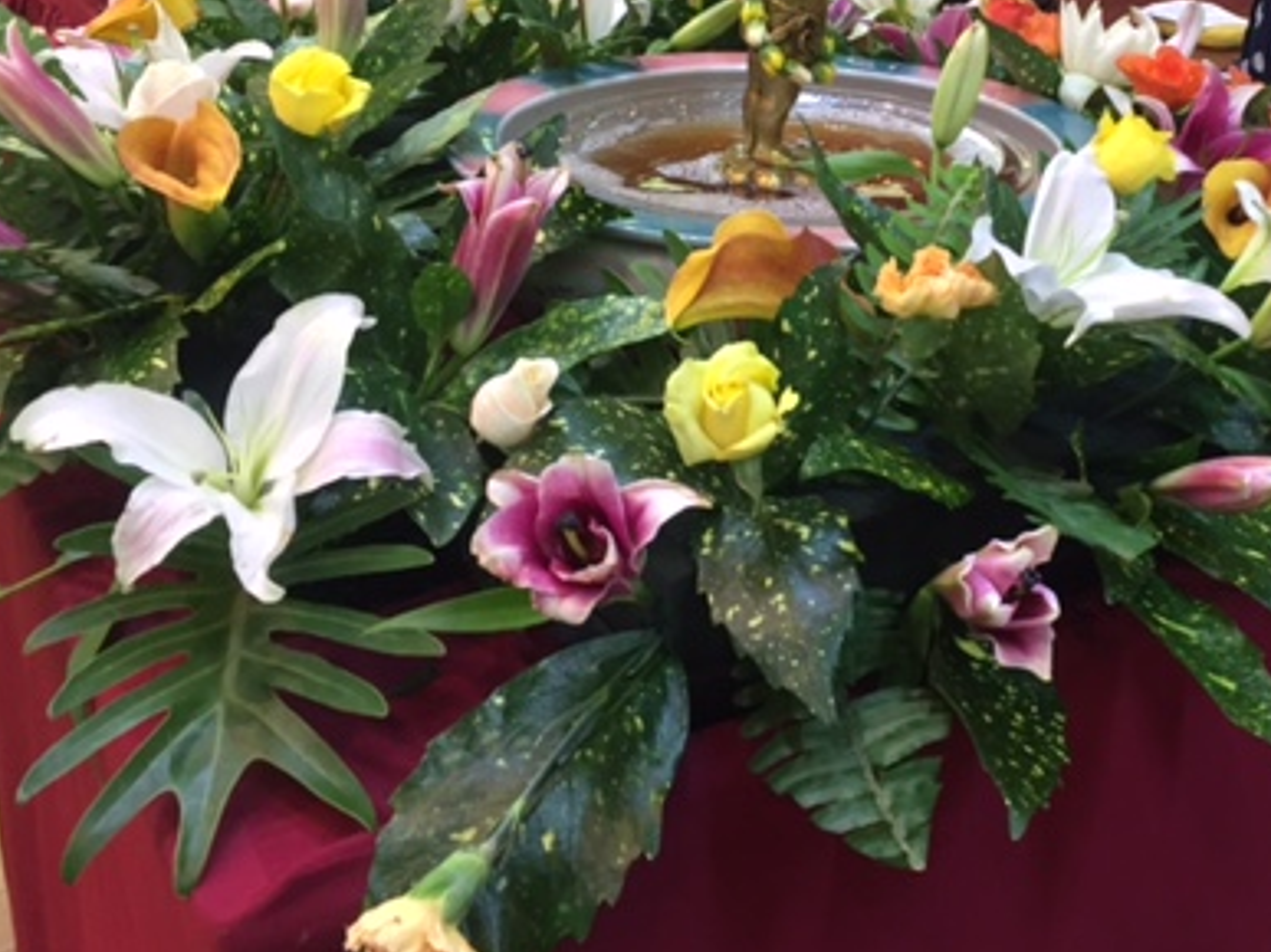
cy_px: 204
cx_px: 1005
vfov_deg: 29.6
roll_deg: -4.6
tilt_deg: -19.9
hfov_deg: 38.3
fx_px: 1762
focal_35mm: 48
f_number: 2.2
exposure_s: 1/33
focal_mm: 4.15
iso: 160
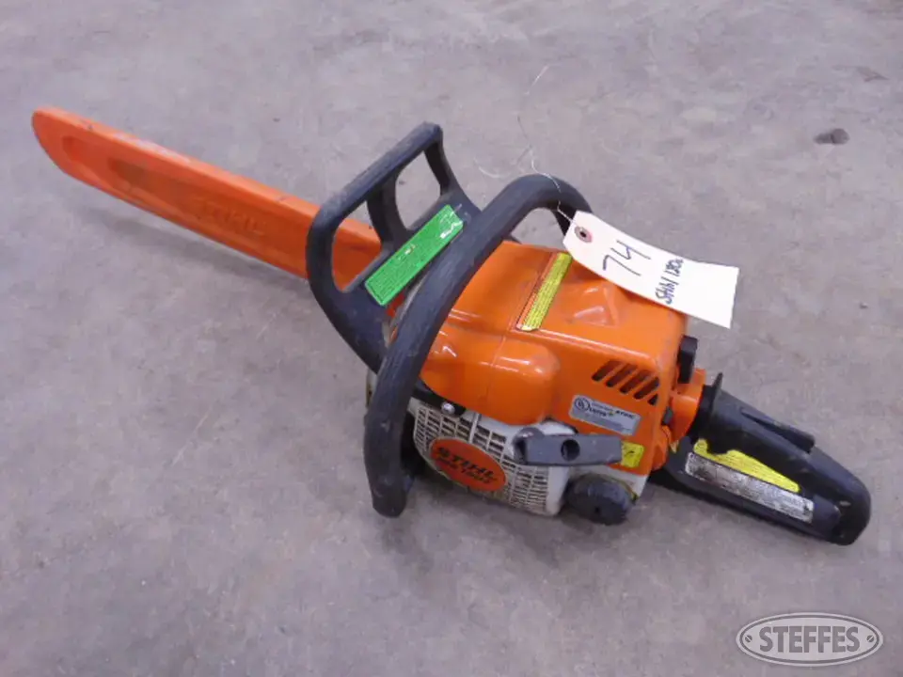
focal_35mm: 25
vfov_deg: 54.9
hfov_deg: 69.4
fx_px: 652
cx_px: 452
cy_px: 338
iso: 250
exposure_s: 1/30
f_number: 3
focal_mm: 4.5
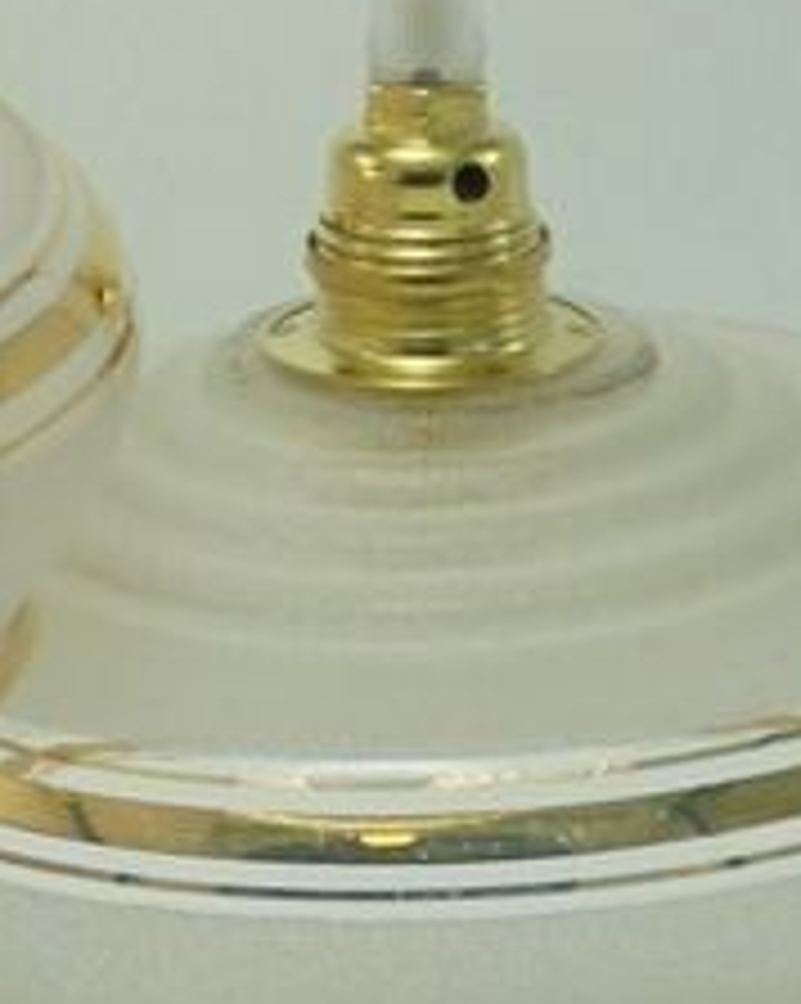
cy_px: -410
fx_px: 5727
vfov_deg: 9.8
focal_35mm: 193
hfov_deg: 7.9
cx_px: -70
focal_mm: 8.9
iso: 100
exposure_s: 1/60
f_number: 4.8
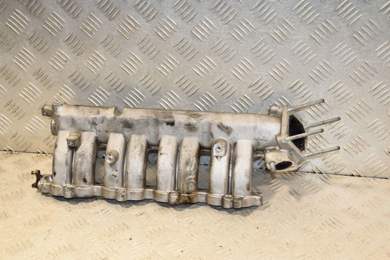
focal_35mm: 63
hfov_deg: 31.9
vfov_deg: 21.5
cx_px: 195
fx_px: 682
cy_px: 130
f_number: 5.6
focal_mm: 42
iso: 800
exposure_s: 1/200
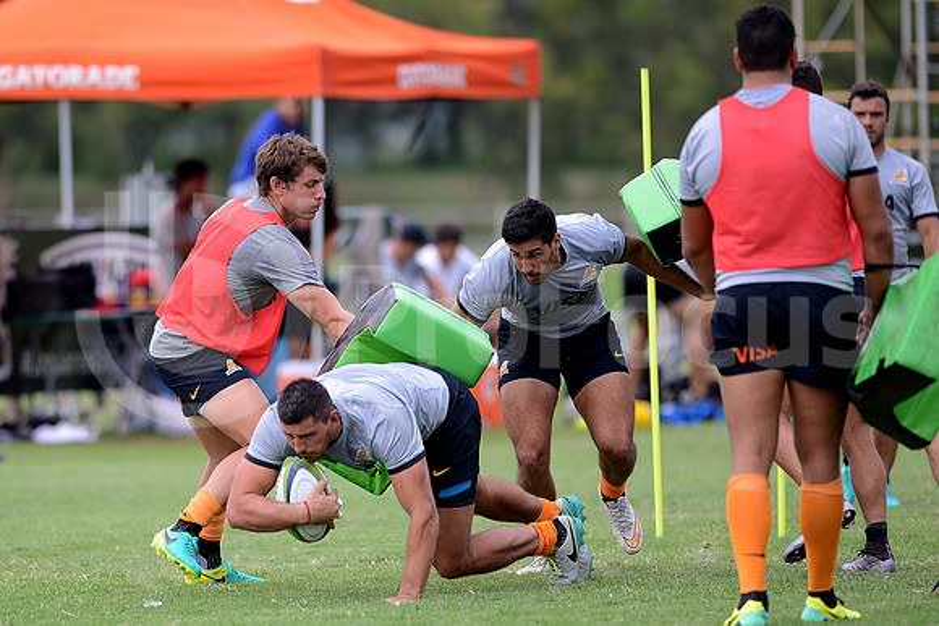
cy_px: 313
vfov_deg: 4.6
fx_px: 7826
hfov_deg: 6.9
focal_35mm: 300
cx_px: 470
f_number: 2.8
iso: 200
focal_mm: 300
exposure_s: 1/800
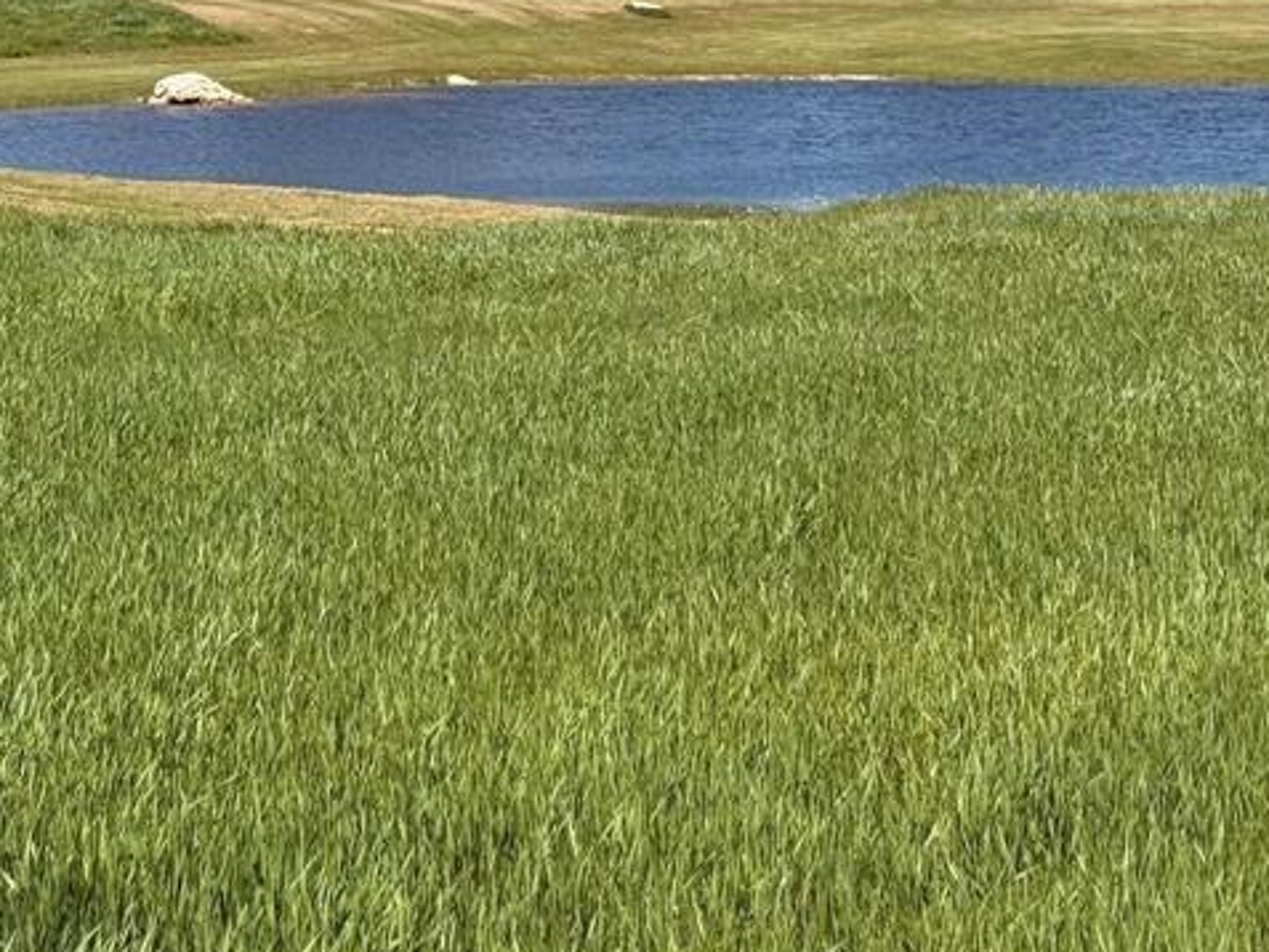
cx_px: 325
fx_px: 3777
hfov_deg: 19.0
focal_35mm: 103
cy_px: 141
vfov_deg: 14.3
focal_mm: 6.76
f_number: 1.78
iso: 64
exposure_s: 1/5208
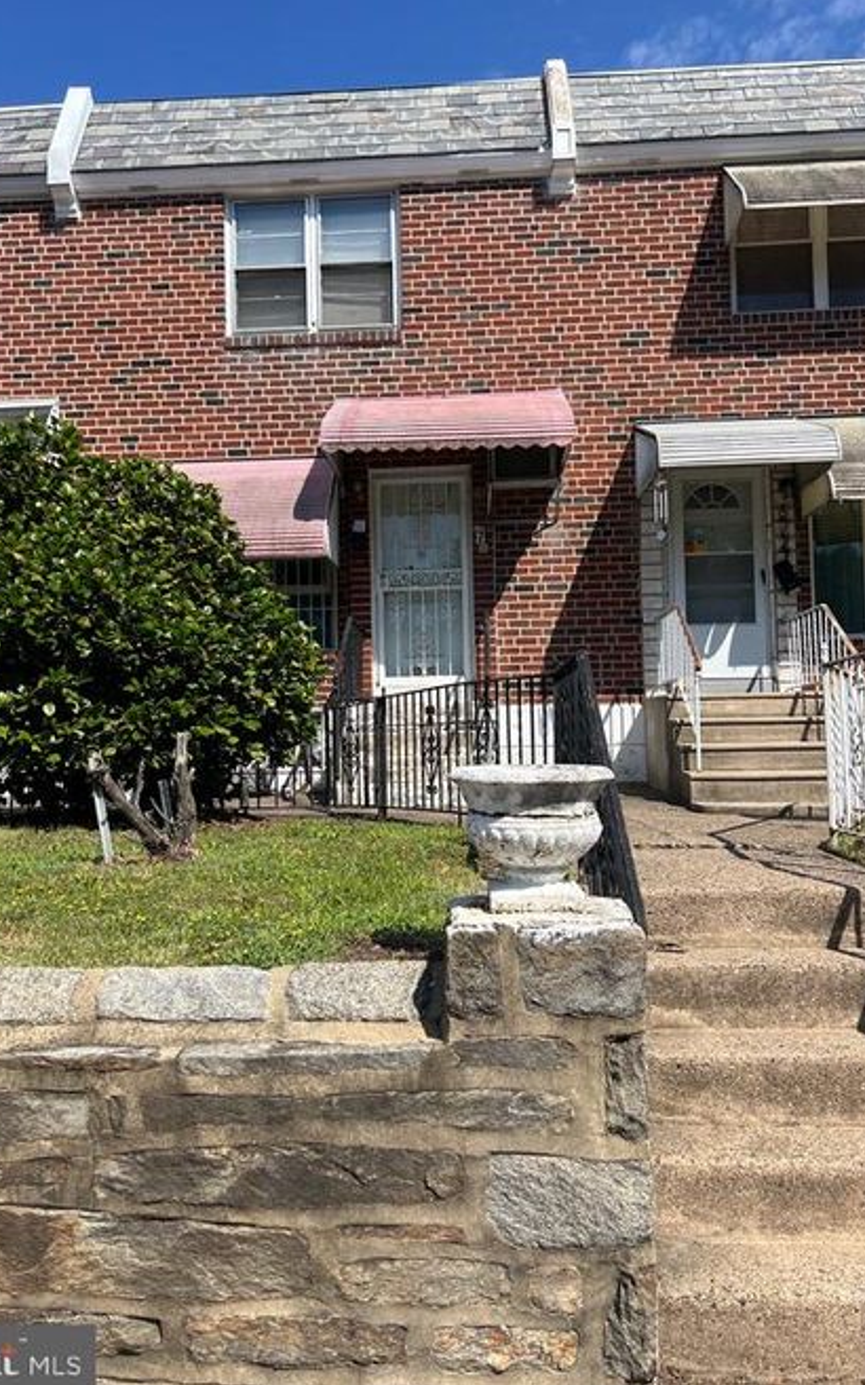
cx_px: 395
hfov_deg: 44.5
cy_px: 696
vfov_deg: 66.5
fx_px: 1056
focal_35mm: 28
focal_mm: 5.7
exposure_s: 1/4444
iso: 50
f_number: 1.5
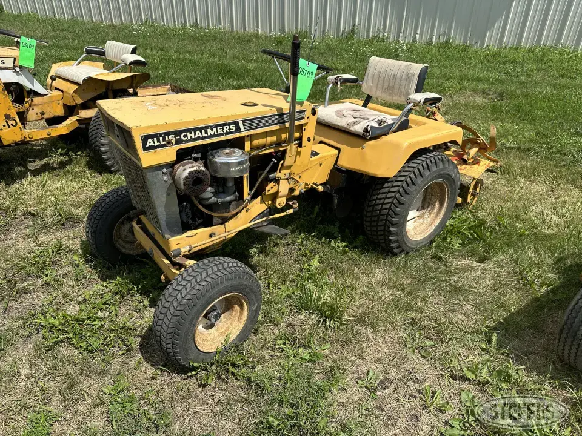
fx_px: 404
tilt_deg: -26.5
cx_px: 291
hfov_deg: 71.6
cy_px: 218
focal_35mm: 24
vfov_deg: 56.8
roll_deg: -0.4
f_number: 1.78
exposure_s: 1/4762
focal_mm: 6.86
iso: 80
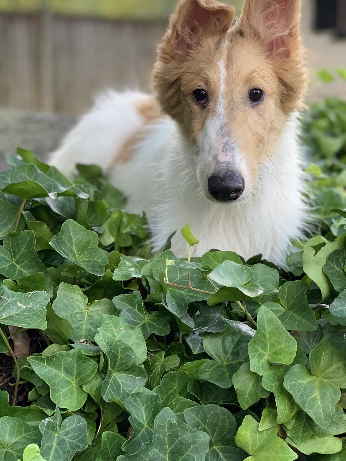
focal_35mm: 68
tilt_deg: -8.1
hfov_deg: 21.6
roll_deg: -0.4
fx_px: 906
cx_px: 220
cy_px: 190
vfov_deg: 28.5
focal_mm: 6
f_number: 2.4
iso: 80
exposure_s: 1/122
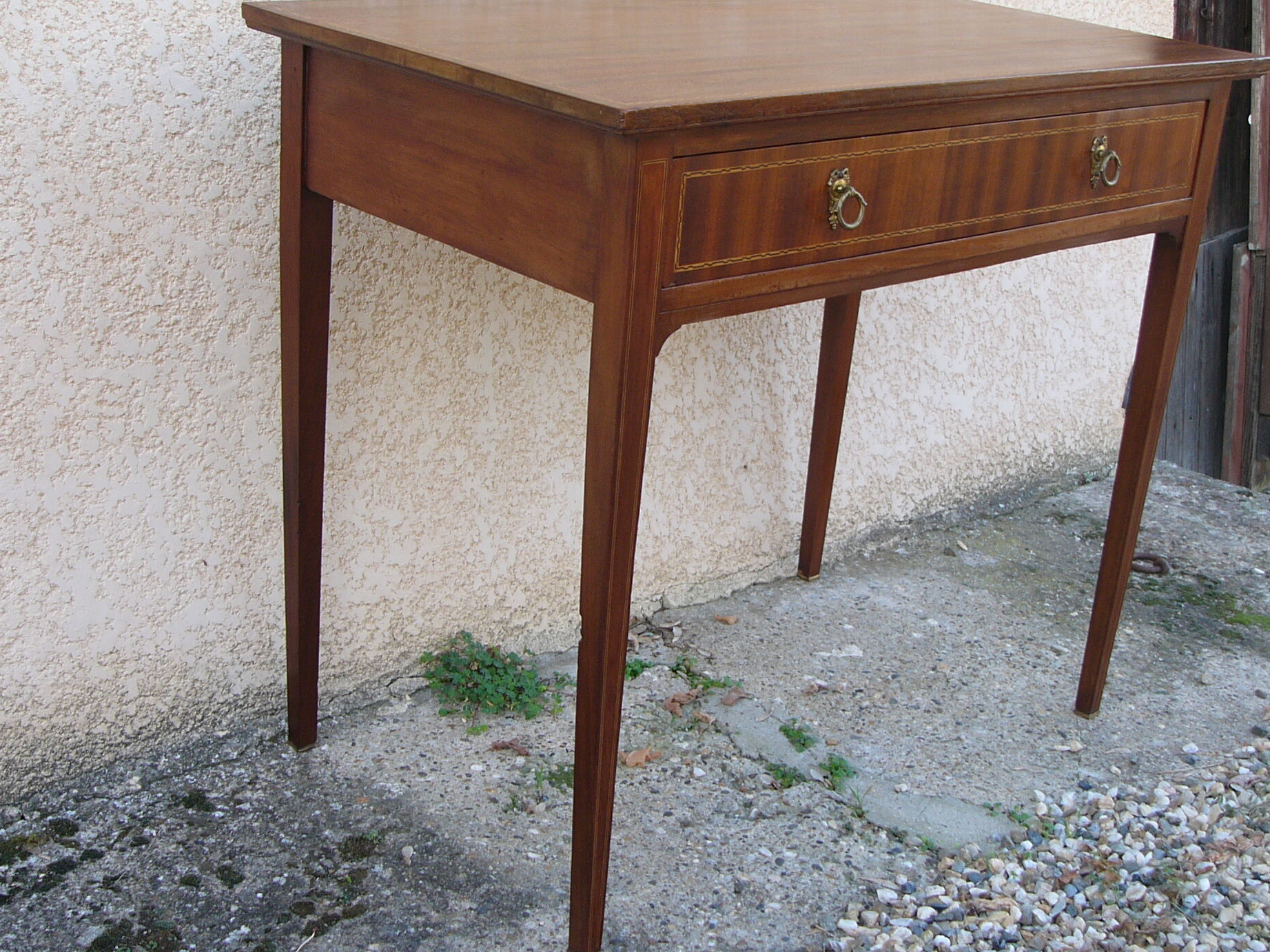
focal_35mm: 50
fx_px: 1834
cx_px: 691
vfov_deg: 29.1
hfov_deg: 38.2
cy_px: 437
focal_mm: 6.7
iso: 50
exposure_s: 1/60
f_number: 2.8
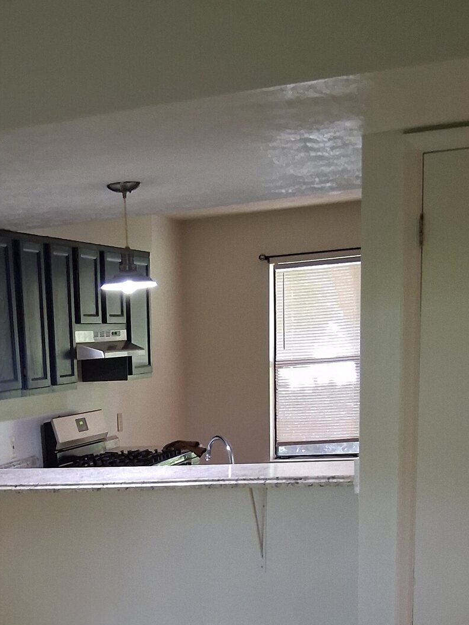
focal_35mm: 57
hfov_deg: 25.2
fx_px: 1030
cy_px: 652
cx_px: 89
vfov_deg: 30.8
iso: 500
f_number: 1.8
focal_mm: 3.98
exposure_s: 1/24
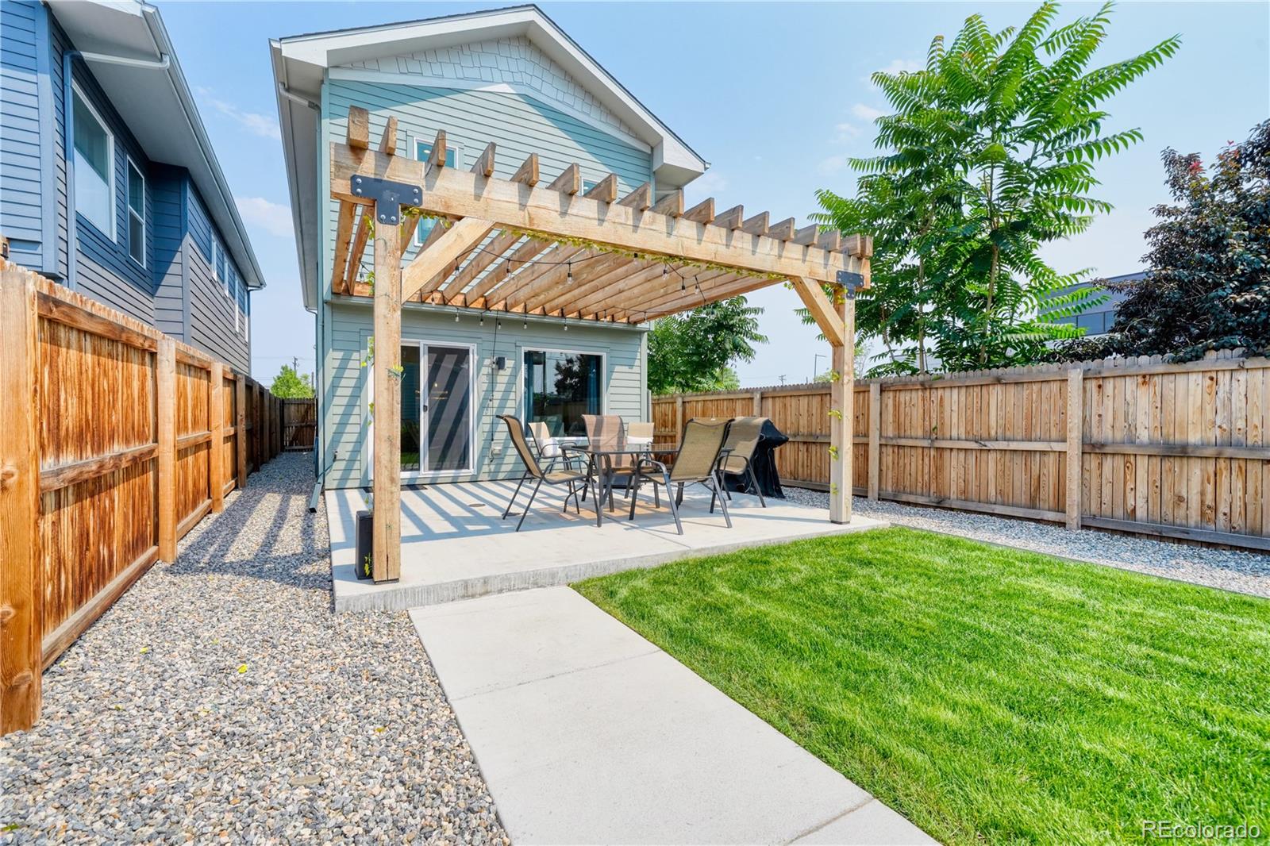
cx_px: 635
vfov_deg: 77.3
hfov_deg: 100.4
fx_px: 529
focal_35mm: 15
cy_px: 423
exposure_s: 1/1600
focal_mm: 15
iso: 1250
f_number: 7.1
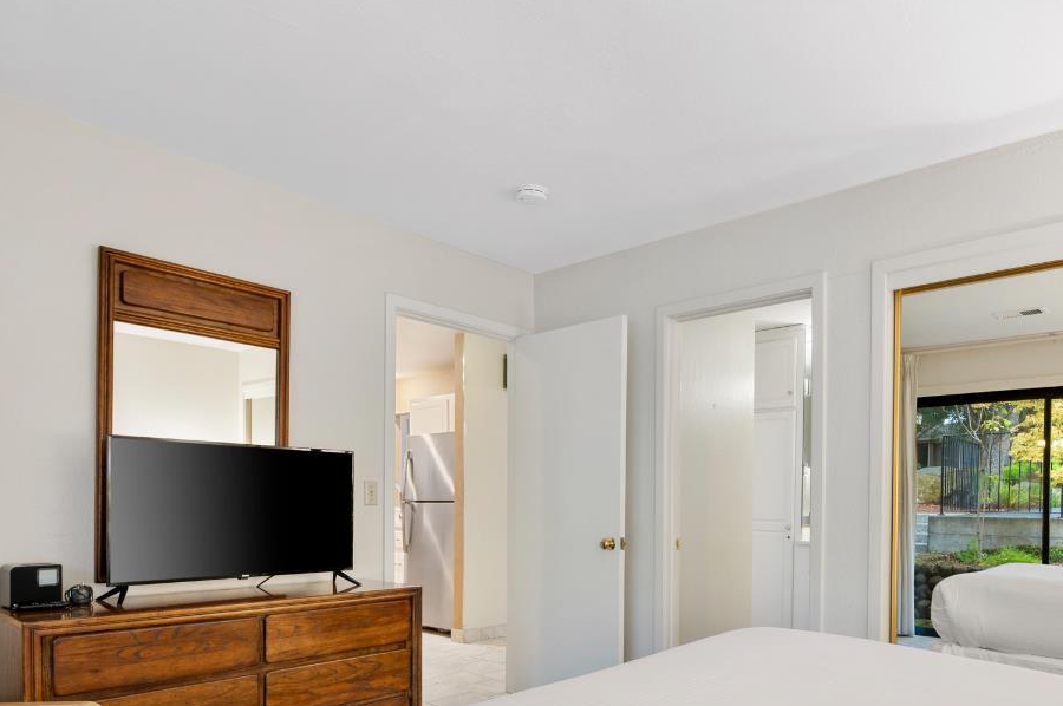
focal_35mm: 25
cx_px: 618
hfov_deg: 71.1
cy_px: 498
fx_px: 737
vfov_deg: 49.8
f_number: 9
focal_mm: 15
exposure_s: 1/1.67
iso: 320
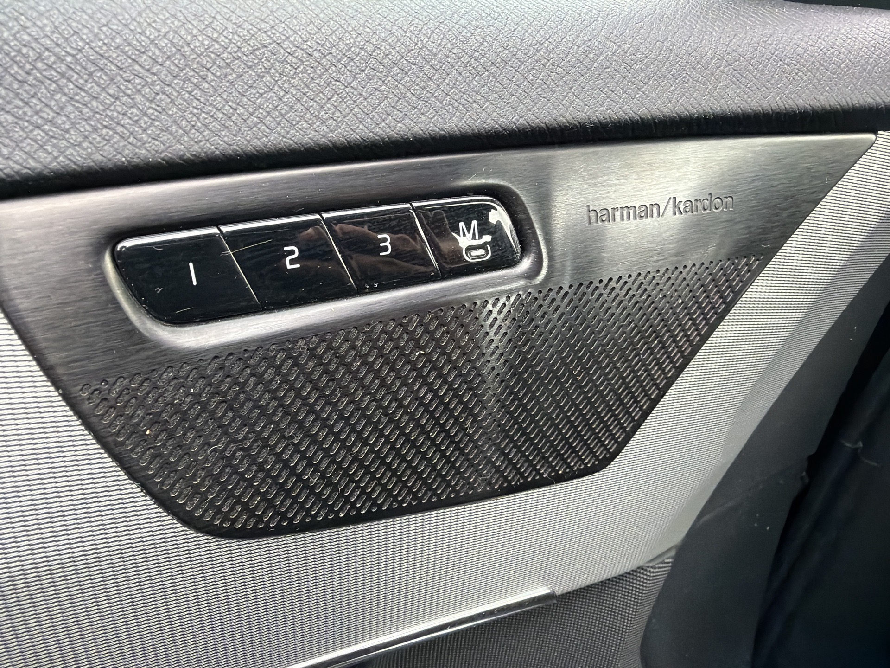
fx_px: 643
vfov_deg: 54.9
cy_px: 334
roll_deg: +1.6
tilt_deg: -34.0
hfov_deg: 69.4
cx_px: 445
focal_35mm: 25
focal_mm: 2.22
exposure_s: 1/243
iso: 400
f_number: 2.2
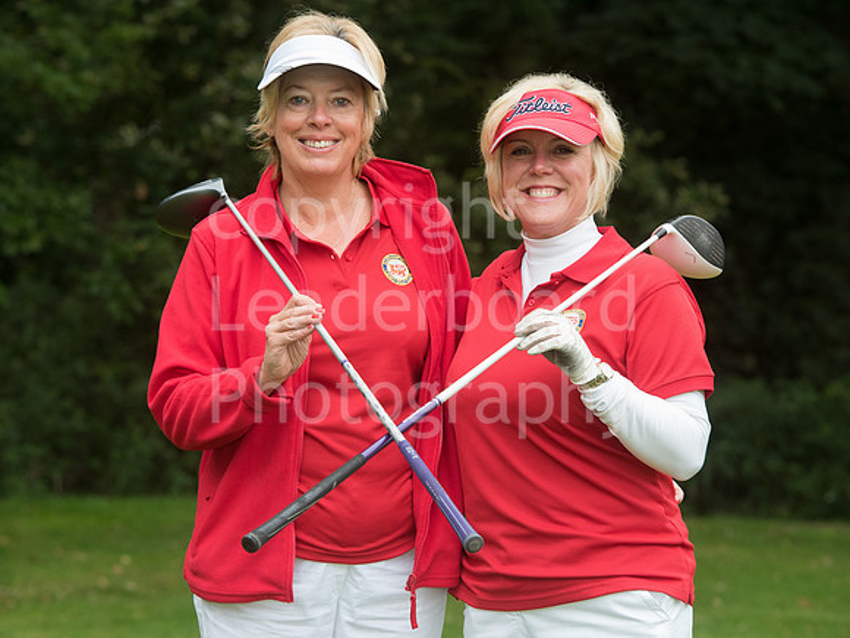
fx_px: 4061
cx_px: 384
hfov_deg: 11.9
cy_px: 321
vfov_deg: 9.0
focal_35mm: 165
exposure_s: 1/200
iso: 800
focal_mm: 140
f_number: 6.3
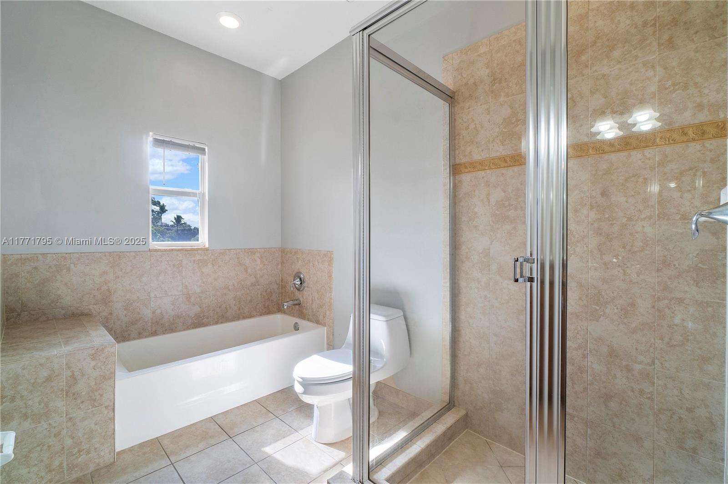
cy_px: 242
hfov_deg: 100.4
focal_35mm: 15
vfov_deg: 77.3
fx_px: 303
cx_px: 364
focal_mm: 10
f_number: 11
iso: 160
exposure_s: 1/8
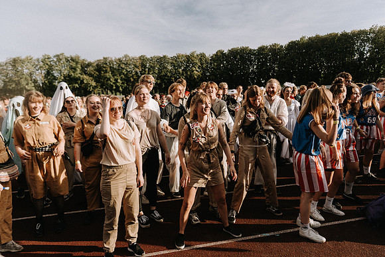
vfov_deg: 53.2
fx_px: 257
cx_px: 192
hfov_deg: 73.7
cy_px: 128
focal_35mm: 24
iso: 100
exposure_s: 1/1250
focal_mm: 24
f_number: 2.8
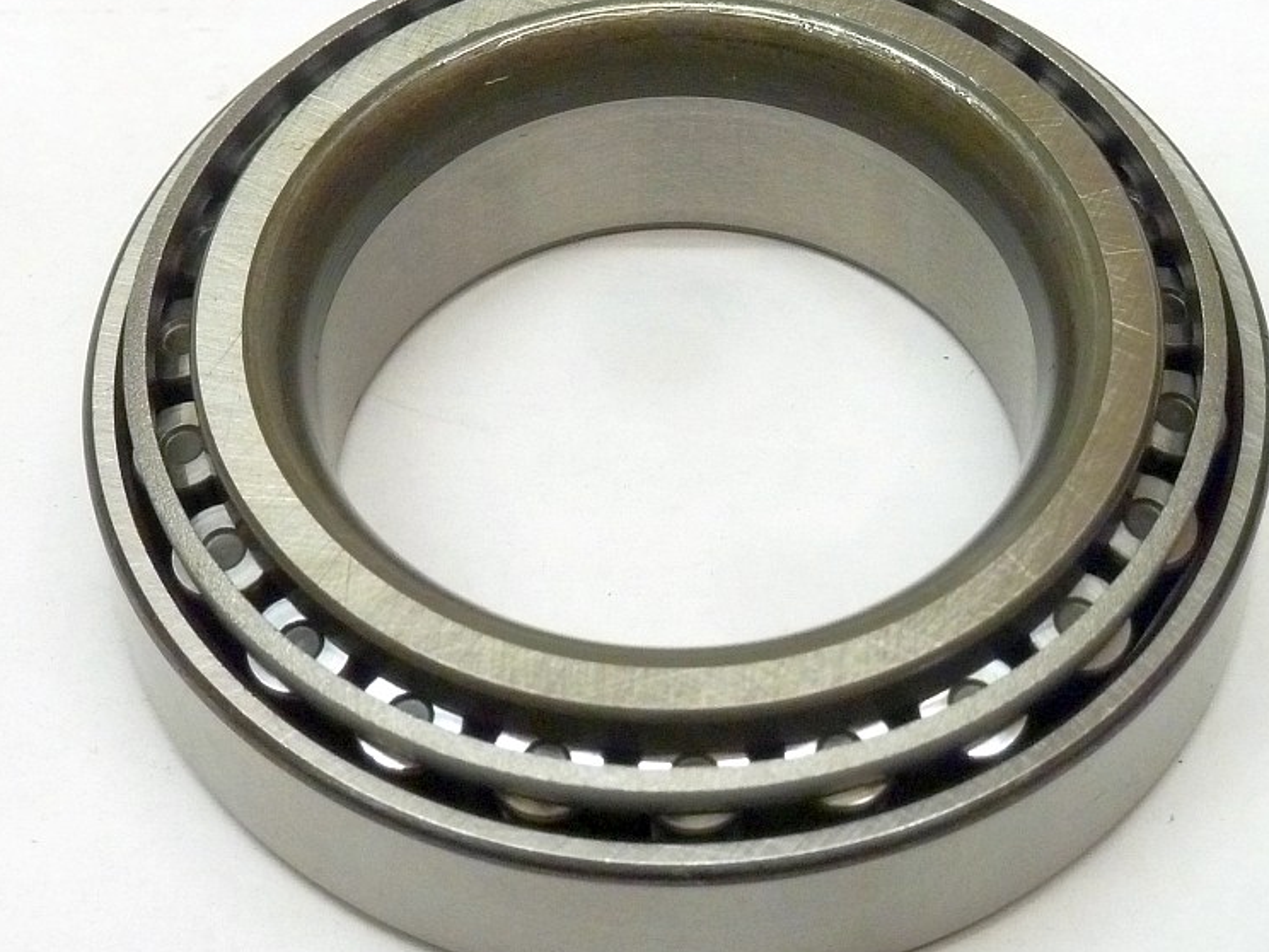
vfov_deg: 21.3
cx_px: 678
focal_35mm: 69
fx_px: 2529
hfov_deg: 28.2
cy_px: 462
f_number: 3.9
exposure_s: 1/30
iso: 400
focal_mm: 9.1
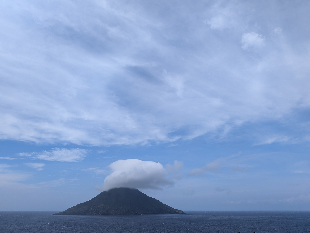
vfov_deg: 56.8
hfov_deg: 71.6
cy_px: 116
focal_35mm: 24
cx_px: 155
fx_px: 215
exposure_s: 1/2865
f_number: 1.7
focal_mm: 4.53
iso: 39
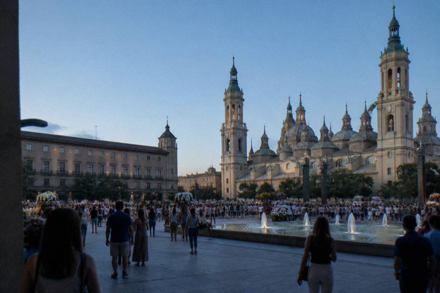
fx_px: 574
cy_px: 146
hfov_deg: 41.9
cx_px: 220
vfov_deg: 28.6
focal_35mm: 47
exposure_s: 1/640
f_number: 7.1
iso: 500
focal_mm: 47
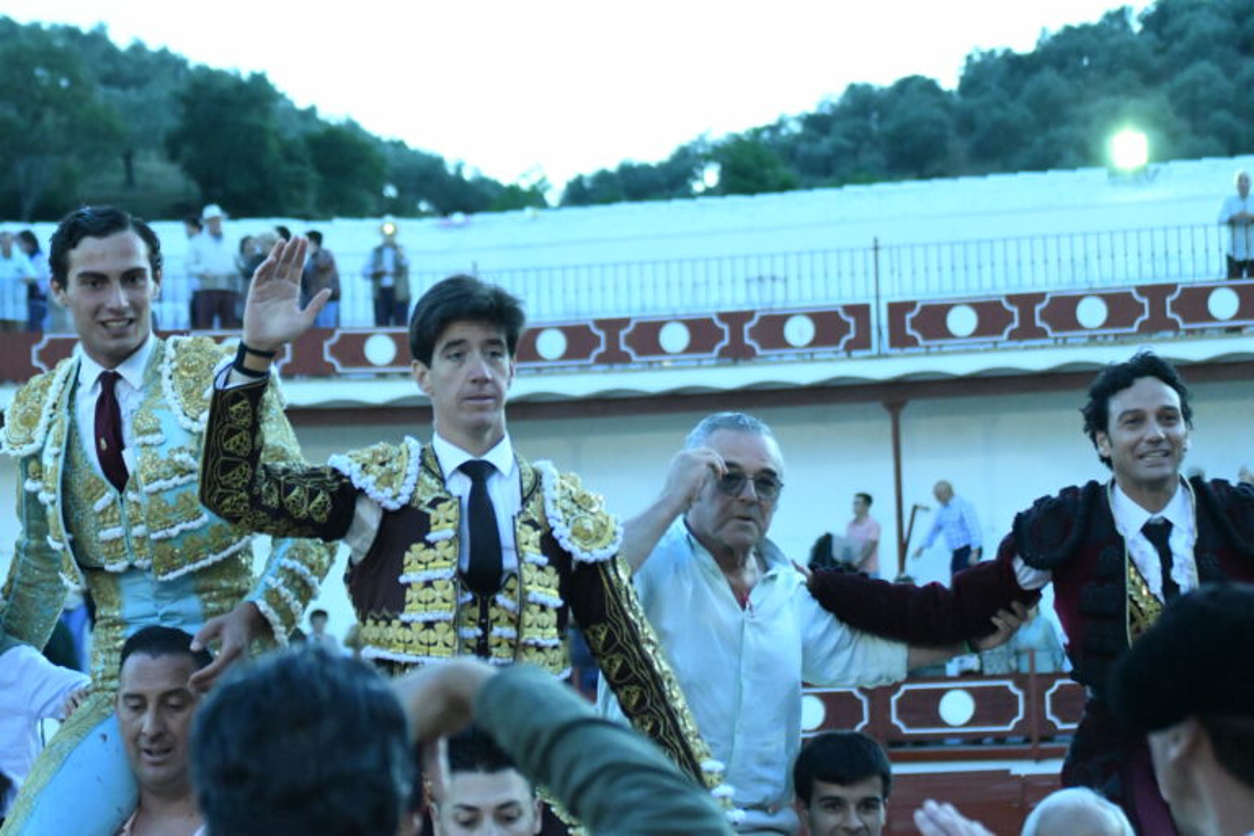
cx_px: 627
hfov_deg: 19.5
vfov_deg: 13.0
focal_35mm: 105
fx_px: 3657
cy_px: 418
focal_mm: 70
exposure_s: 1/2000
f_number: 4
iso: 18000
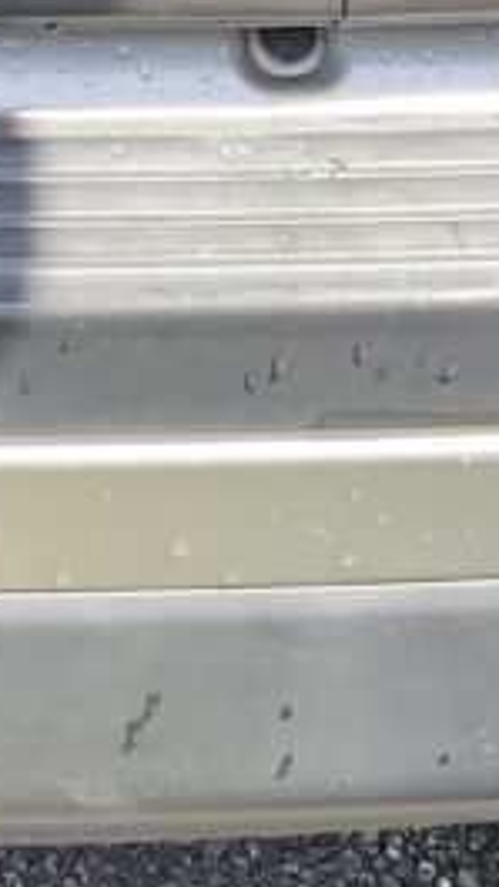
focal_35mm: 122
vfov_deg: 16.3
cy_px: -382
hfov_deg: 9.8
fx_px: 2871
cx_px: -104
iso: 20
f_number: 1.8
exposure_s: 1/120
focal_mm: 3
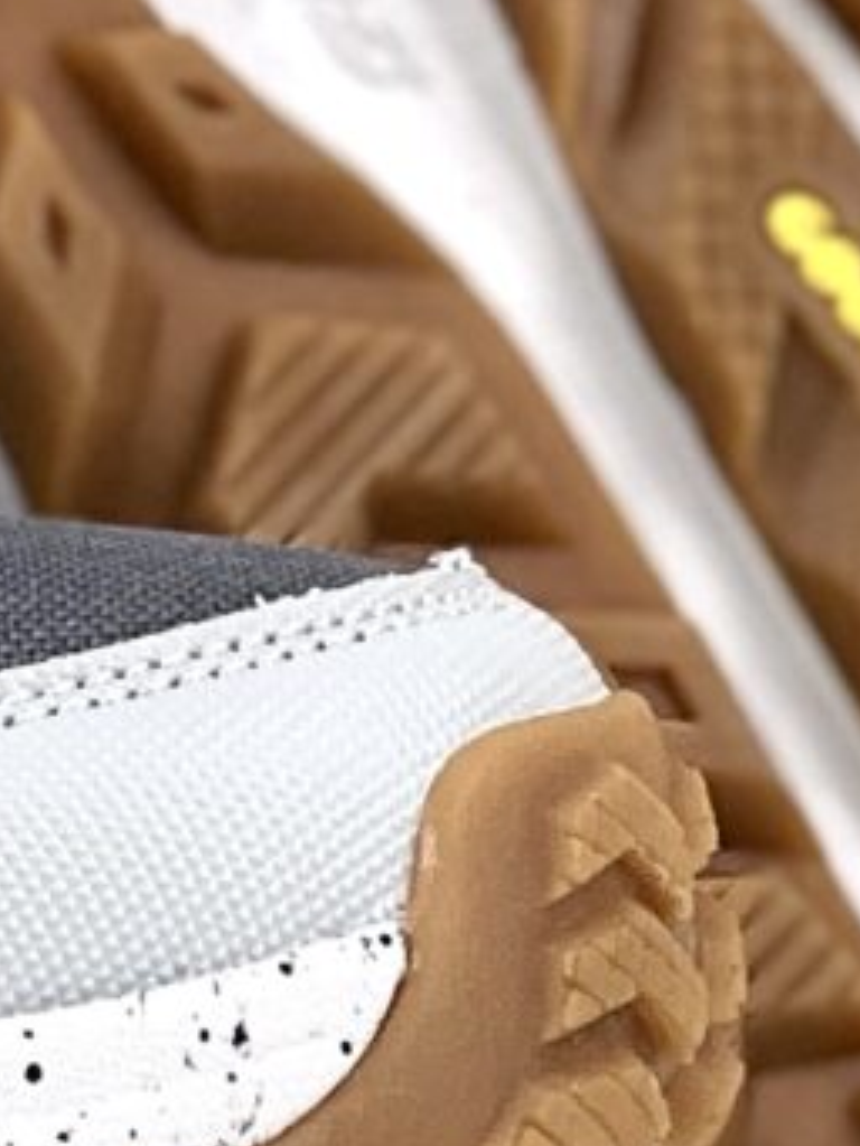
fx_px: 19134
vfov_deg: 3.4
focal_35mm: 578
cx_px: -1115
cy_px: 158
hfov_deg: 2.6
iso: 25
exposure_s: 1/100
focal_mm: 9
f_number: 2.8
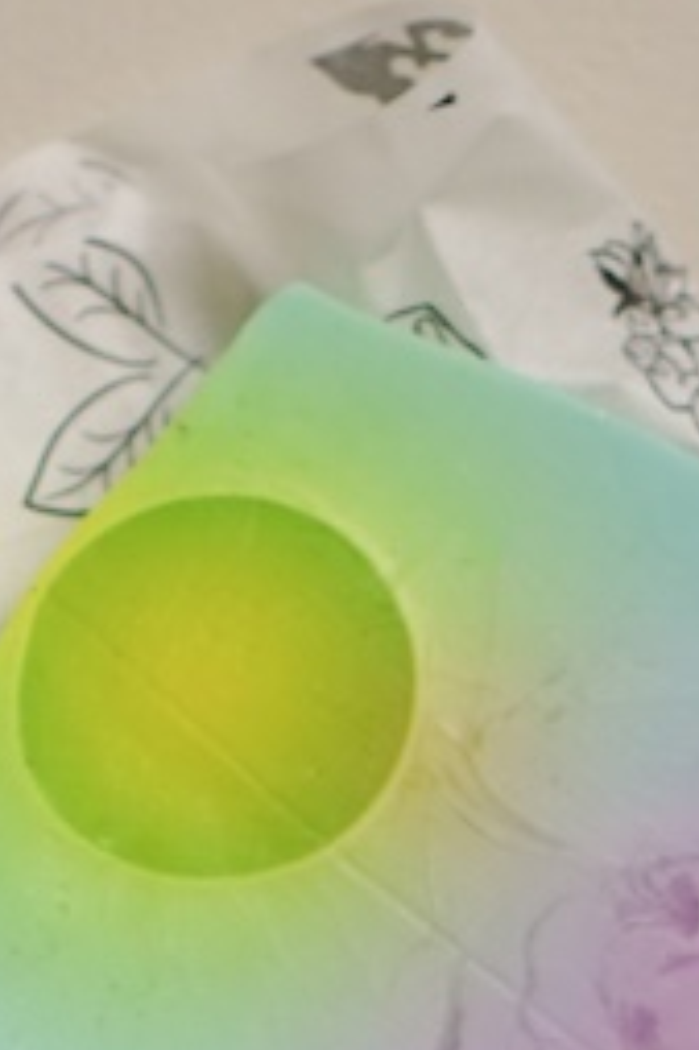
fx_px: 15485
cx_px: -1055
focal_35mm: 531
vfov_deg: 3.8
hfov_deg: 2.6
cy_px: 2129
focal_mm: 50
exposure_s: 1/160
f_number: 2.8
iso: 100
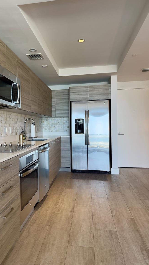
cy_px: 130
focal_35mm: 27
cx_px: 53
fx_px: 190
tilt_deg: -1.1
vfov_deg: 69.8
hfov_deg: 42.5
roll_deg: +1.4
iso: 125
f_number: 1.78
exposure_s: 1/120
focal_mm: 6.76
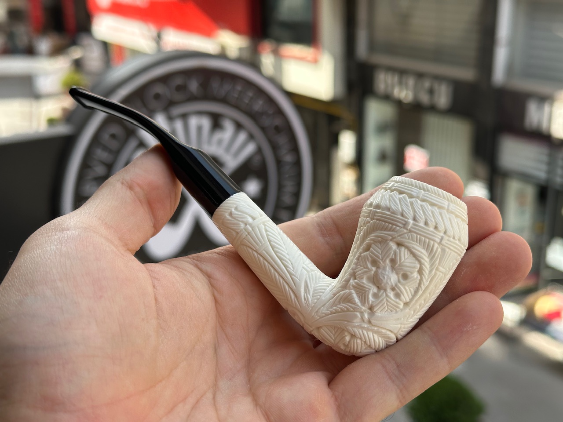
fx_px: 781
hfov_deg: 39.7
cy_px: 211
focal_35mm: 48
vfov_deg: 30.3
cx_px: 282
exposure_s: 1/685
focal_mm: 6.86
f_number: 1.78
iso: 64
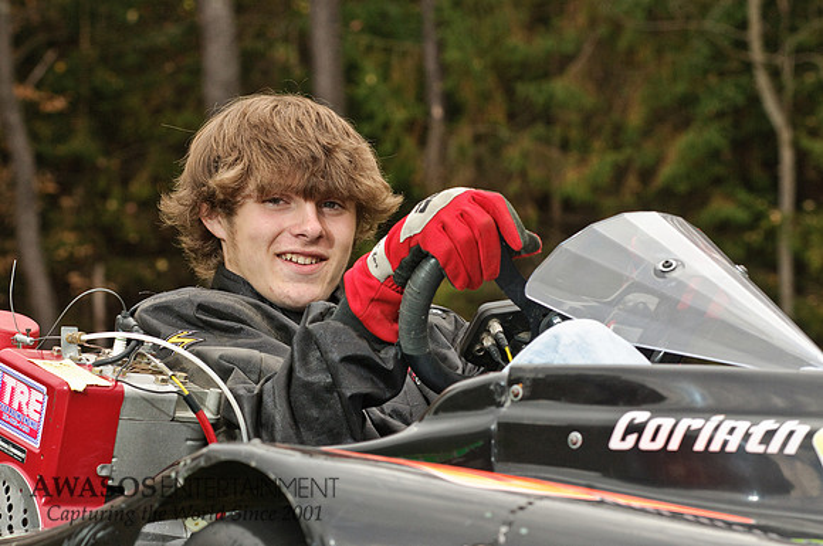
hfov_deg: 14.9
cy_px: 273
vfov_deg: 9.9
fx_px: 3150
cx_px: 412
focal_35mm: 138
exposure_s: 1/200
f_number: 8
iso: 800
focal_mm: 92
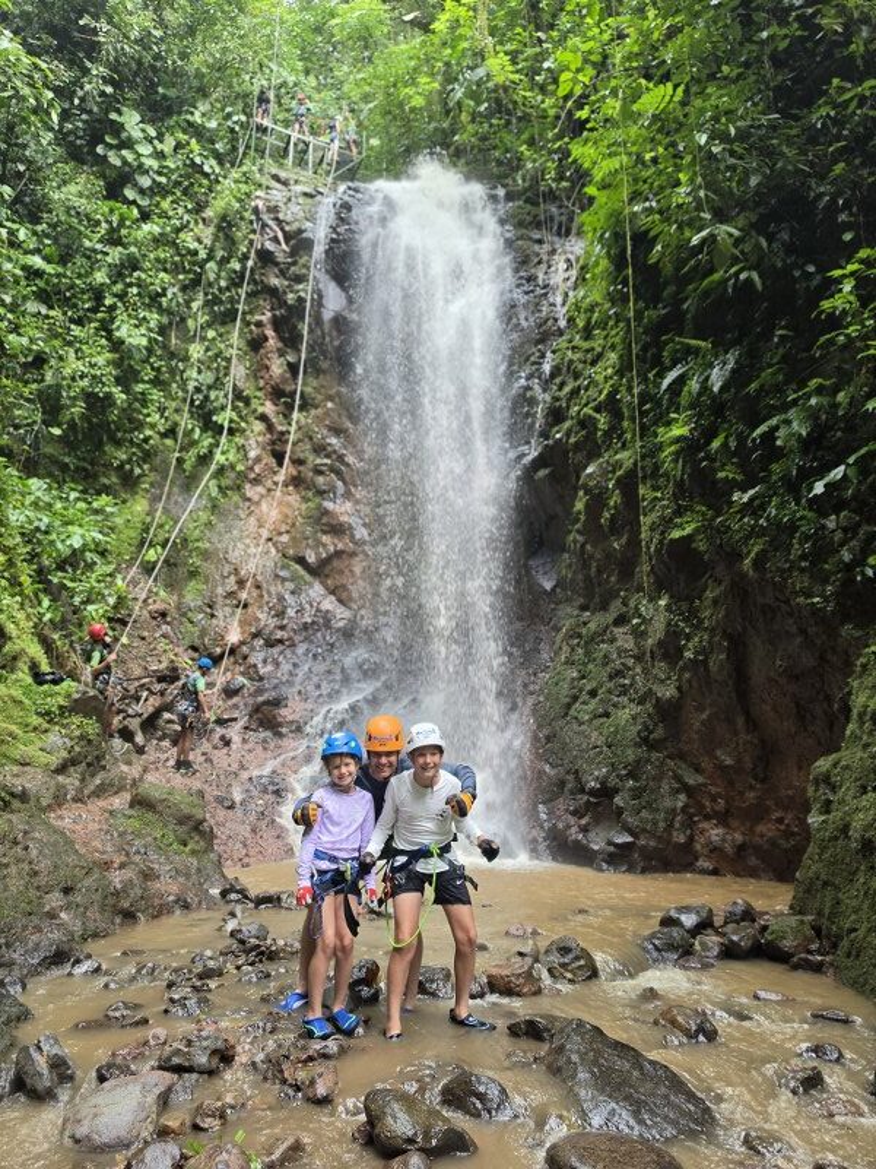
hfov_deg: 58.9
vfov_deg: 73.9
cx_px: 438
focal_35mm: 23
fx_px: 776
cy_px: 584
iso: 100
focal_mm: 6.5
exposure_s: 1/120
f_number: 1.4
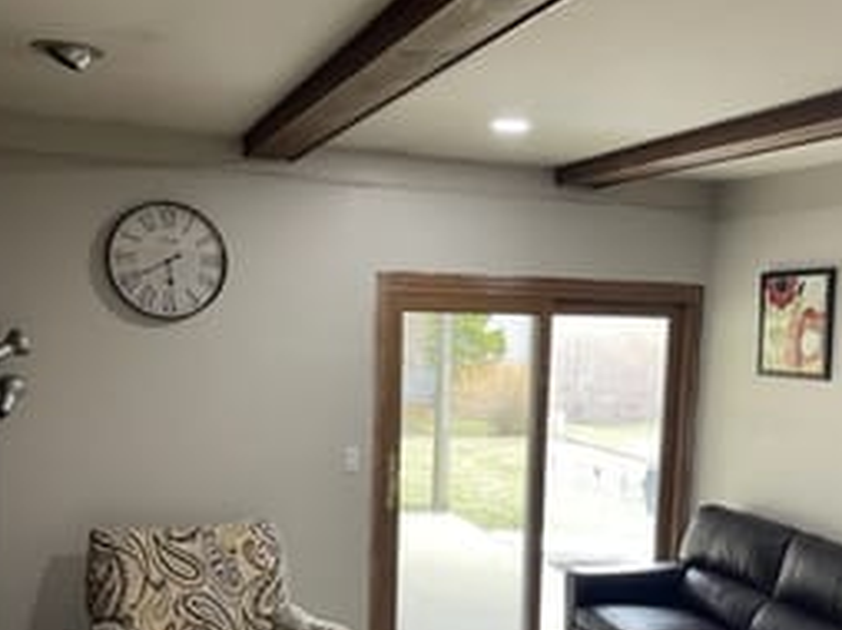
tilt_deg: -6.1
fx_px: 996
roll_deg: -2.2
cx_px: 461
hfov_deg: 45.8
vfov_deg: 34.6
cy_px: 438
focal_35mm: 41
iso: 100
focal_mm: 5.1
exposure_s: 1/60
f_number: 1.6
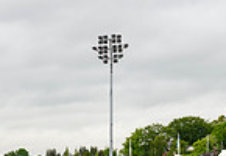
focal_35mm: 153
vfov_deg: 9.0
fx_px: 971
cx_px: -151
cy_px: 228
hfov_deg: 12.4
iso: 250
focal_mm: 36
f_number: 7.1
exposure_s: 1/160
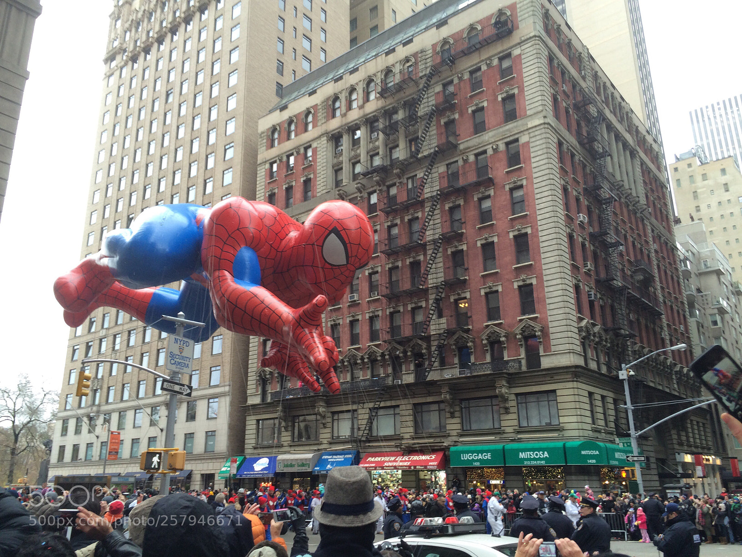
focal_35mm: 29
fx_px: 622
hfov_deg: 61.7
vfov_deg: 48.2
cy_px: 278
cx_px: 371
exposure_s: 1/120
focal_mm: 4.15
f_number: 2.2
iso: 64
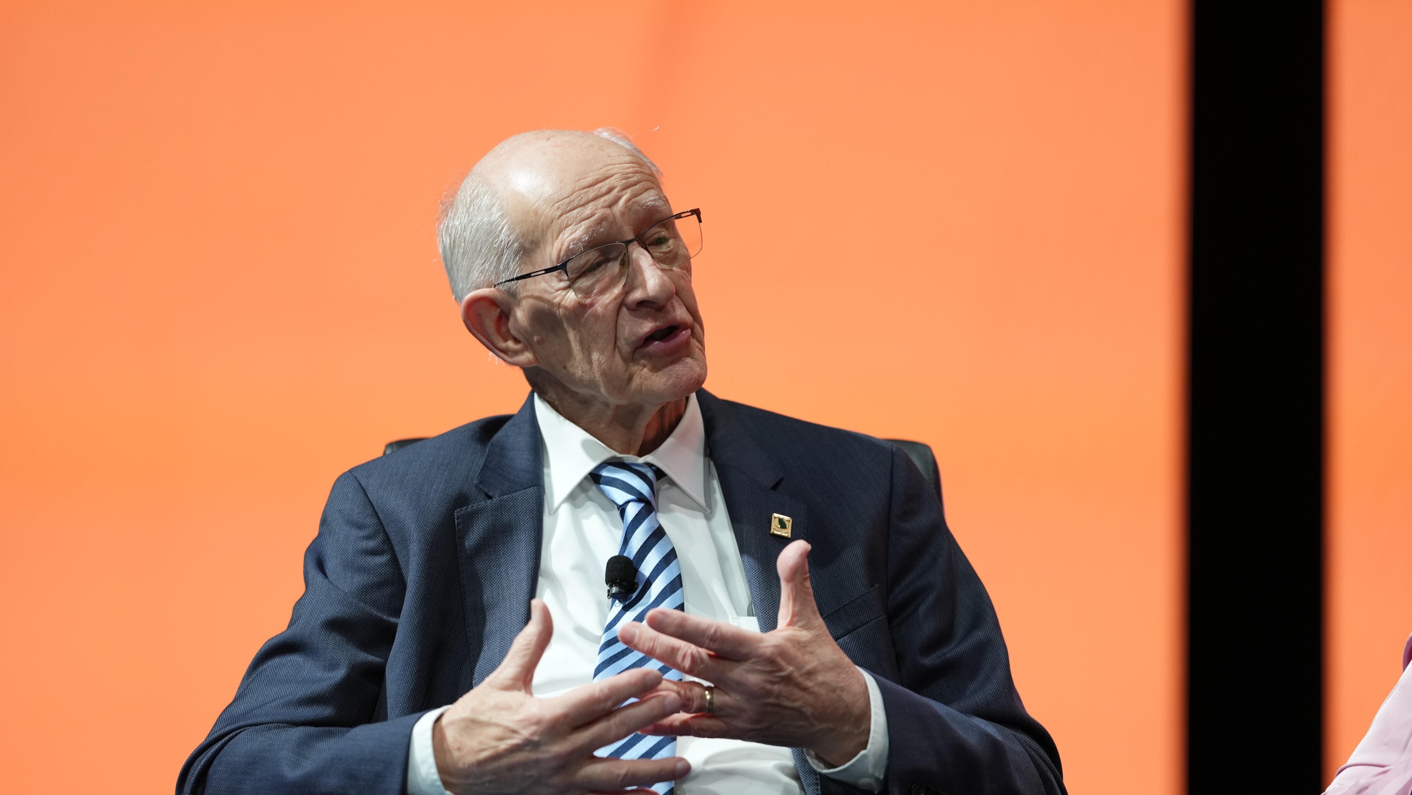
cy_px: 469
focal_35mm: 315
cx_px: 707
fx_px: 11794
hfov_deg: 6.9
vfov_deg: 3.9
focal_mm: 300
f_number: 2.8
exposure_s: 1/125
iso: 640
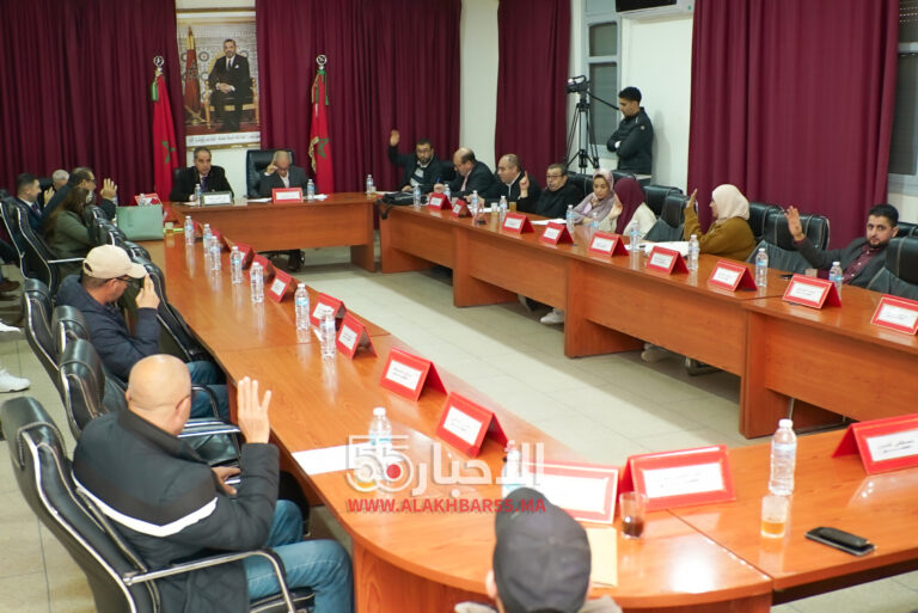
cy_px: 306
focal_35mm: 42
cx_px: 459
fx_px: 1072
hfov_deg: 46.4
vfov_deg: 31.9
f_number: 2.8
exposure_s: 1/60
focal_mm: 28
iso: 500
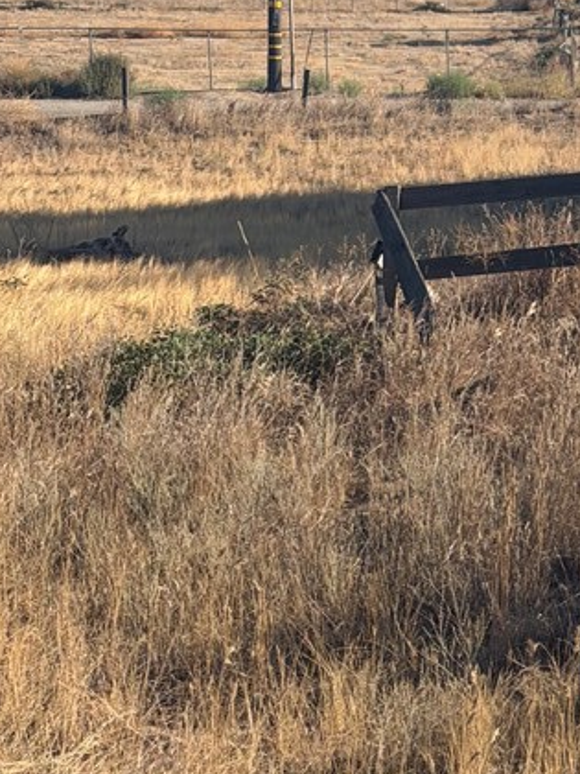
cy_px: 223
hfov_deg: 12.5
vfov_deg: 16.8
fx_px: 2614
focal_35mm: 117
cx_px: 619
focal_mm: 6.76
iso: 64
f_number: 1.78
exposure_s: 1/3891
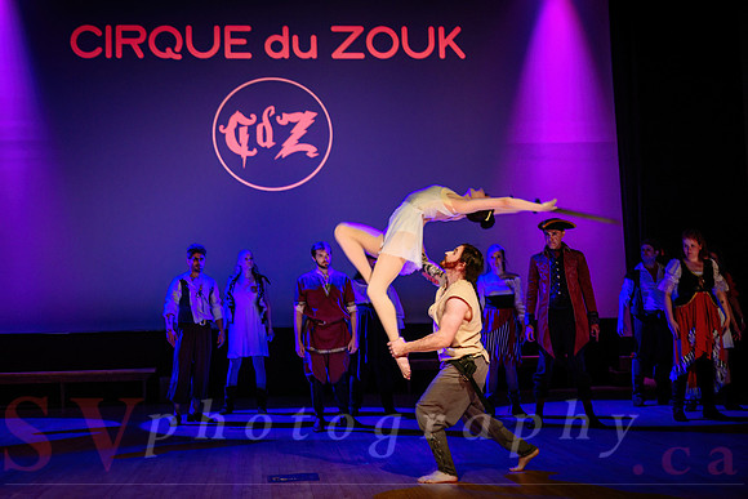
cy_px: 261
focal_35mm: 43
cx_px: 347
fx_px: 887
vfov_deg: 31.4
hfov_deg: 45.7
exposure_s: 1/80
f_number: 2.8
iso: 800
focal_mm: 39
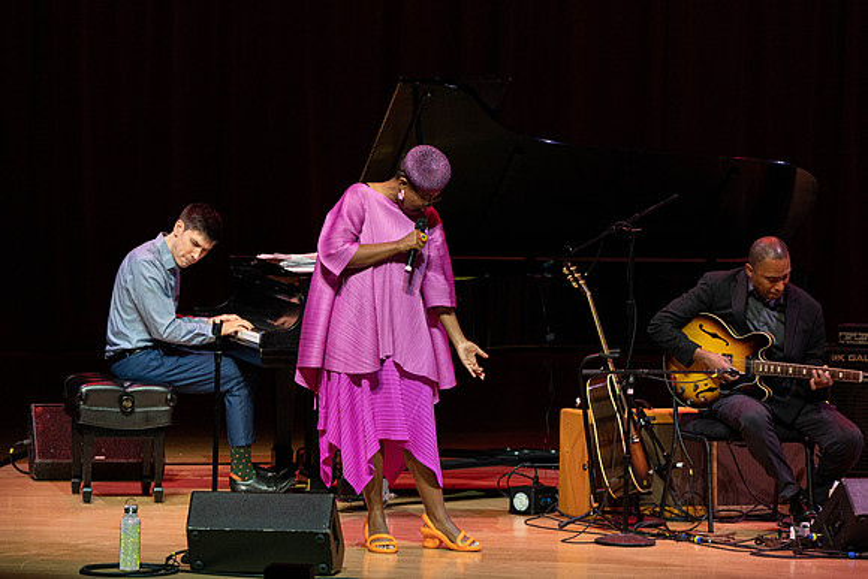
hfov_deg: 6.6
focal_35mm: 312
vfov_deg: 4.4
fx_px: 7524
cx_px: 434
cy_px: 290
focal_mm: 312
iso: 4000
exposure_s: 1/320
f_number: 8
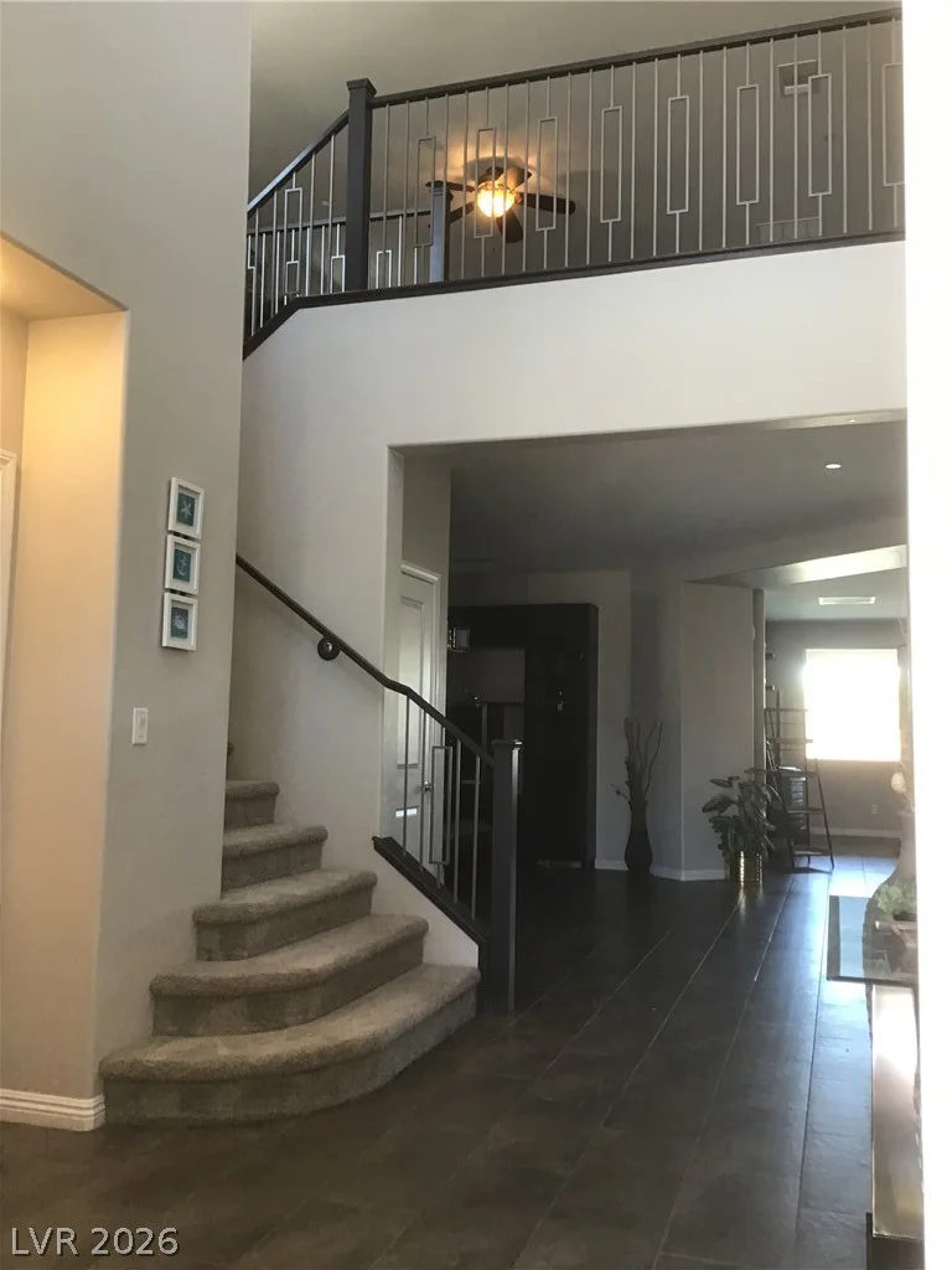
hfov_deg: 45.4
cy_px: 635
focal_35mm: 31
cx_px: 476
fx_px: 1137
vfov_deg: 58.4
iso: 64
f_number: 2.4
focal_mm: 3.3
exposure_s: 1/30
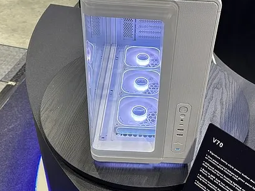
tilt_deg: -36.6
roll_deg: -4.1
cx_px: 154
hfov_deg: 38.0
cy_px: 67
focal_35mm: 50
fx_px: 368
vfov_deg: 28.9
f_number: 1.6
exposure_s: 1/120
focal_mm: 5.96
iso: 125
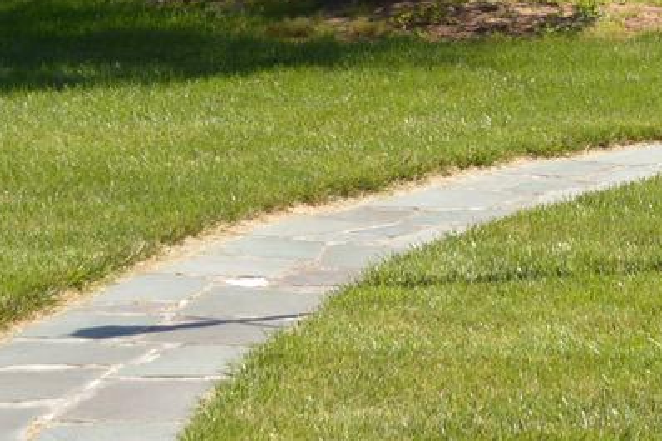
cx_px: 1184
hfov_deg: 10.5
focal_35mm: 185
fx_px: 3400
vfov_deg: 7.1
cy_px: -448
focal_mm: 24
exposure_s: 1/200
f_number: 7.1
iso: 100
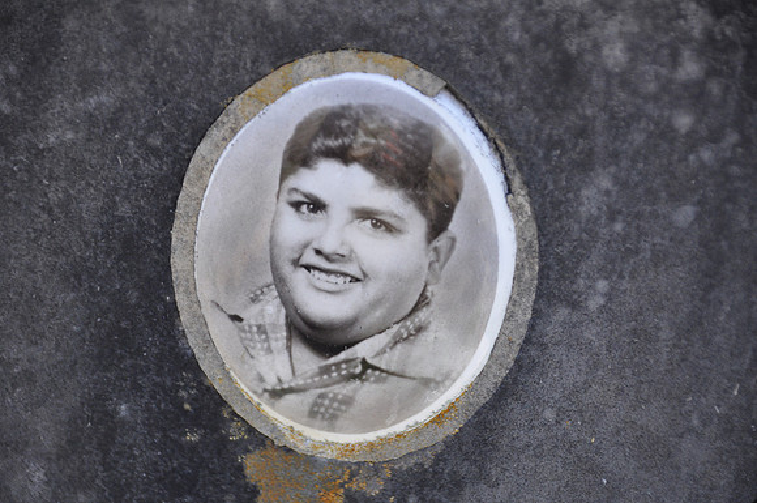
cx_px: 378
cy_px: 252
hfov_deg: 7.1
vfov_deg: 4.7
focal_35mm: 292
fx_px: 6142
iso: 640
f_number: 6
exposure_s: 1/250
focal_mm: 195
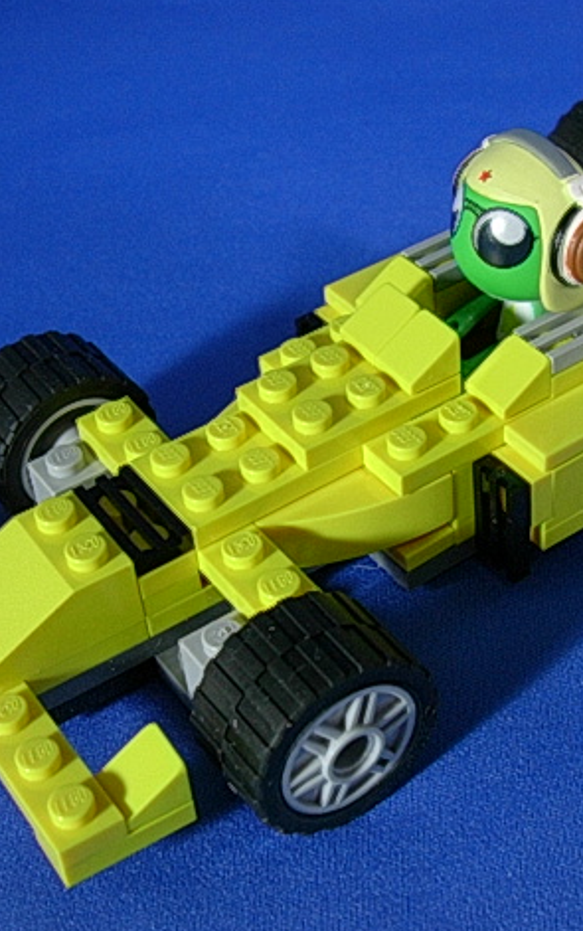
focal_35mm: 59
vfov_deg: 34.5
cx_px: 441
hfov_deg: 21.8
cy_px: 468
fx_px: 1498
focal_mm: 6.2
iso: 70
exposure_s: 1/9.2
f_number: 2.8
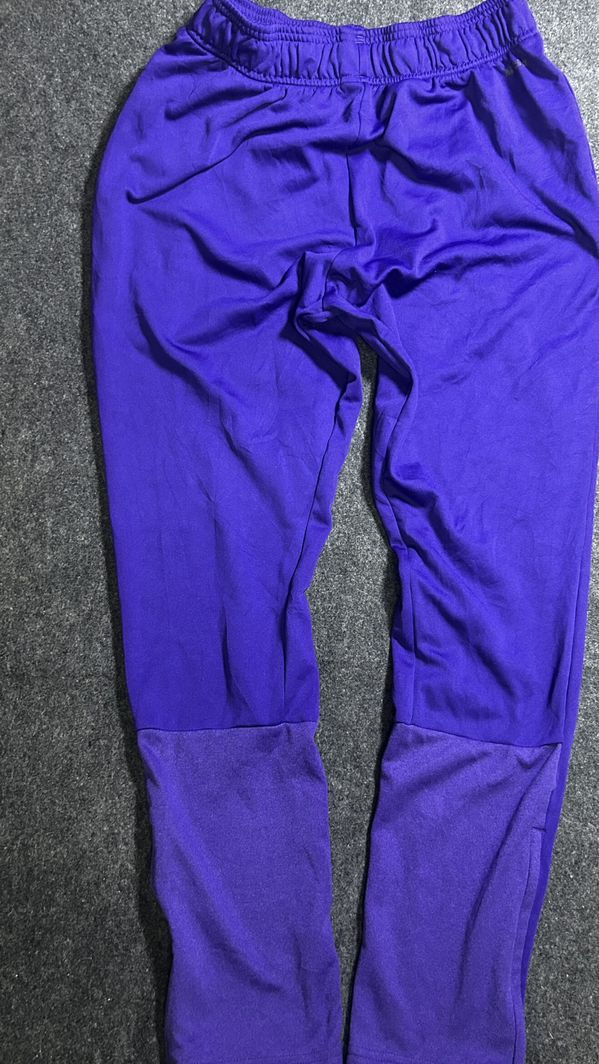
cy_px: 549
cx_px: 356
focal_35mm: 31
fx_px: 875
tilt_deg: -56.5
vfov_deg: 62.6
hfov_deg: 37.7
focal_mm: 5.7
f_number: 1.5
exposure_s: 1/40
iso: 500
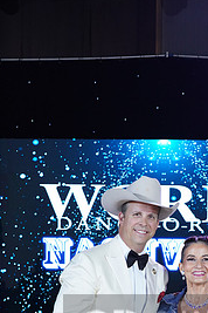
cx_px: 225
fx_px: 979
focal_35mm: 113
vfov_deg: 17.6
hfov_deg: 11.9
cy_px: 334
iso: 1600
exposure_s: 1/200
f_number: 5.6
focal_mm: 52
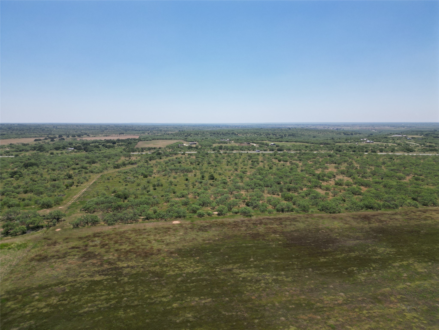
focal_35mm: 24
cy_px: 165
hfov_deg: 71.6
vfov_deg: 56.8
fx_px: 304
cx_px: 220
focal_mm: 6.72
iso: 110
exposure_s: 1/2500
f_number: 1.7
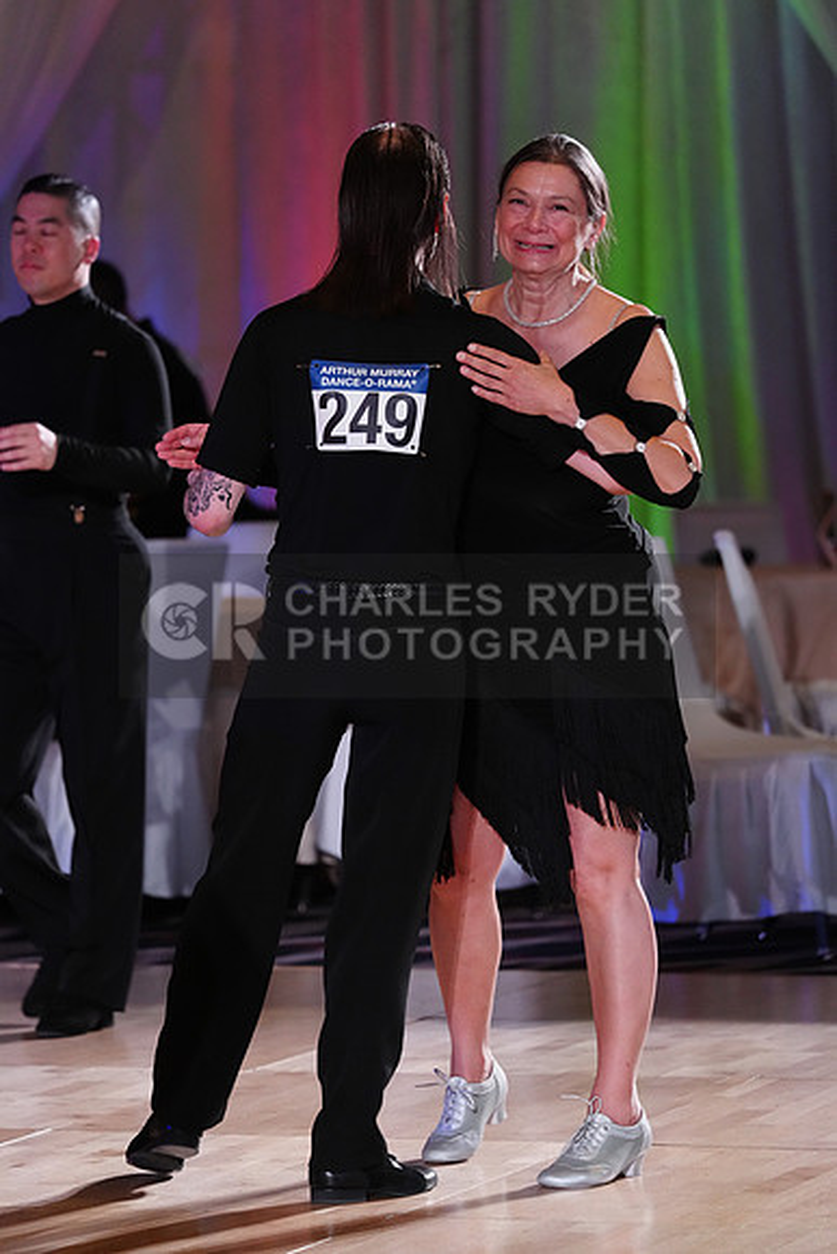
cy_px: 627
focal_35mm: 184
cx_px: 418
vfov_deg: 11.2
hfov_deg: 7.5
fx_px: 6413
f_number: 4
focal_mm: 184
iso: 3200
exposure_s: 1/320
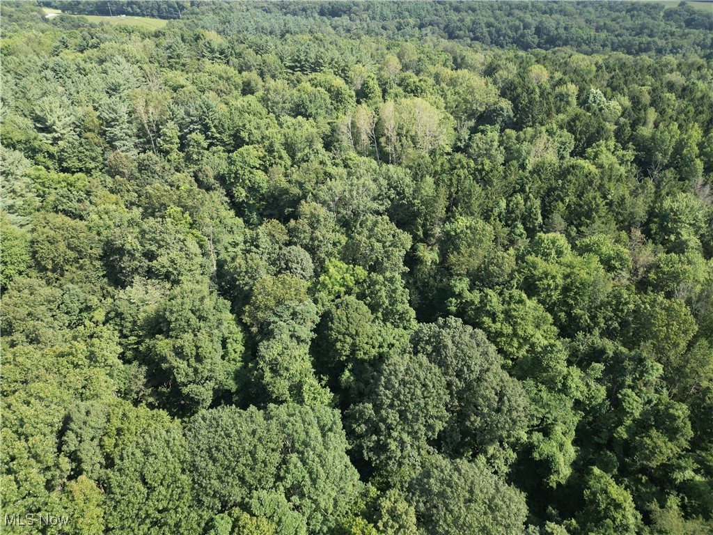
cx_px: 356
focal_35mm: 24
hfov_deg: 71.6
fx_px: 494
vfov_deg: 56.8
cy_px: 268
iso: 100
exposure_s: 1/725
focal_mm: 6.72
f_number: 1.7
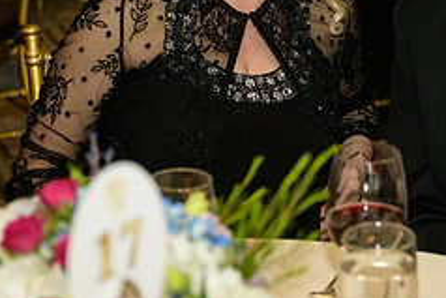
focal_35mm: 134
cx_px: 437
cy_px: -48
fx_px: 1661
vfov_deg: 10.1
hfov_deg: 15.1
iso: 1600
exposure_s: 1/100
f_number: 3.2
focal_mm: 55
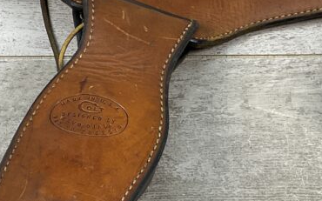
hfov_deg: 24.4
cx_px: 172
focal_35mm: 85
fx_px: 746
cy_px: 89
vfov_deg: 15.4
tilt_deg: -65.2
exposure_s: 1/179
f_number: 1.8
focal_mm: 3
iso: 16
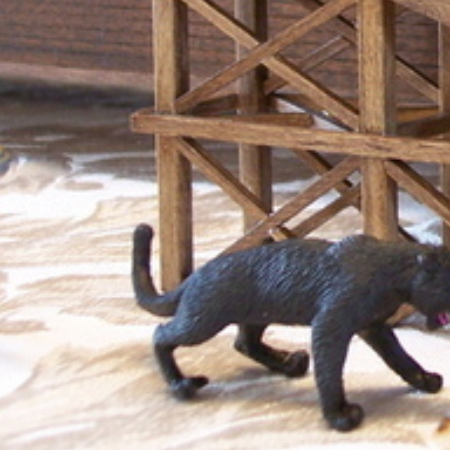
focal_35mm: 115
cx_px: 616
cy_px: -96
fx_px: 1691
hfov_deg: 14.4
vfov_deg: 14.6
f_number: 3.4
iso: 200
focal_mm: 8
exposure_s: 1/8
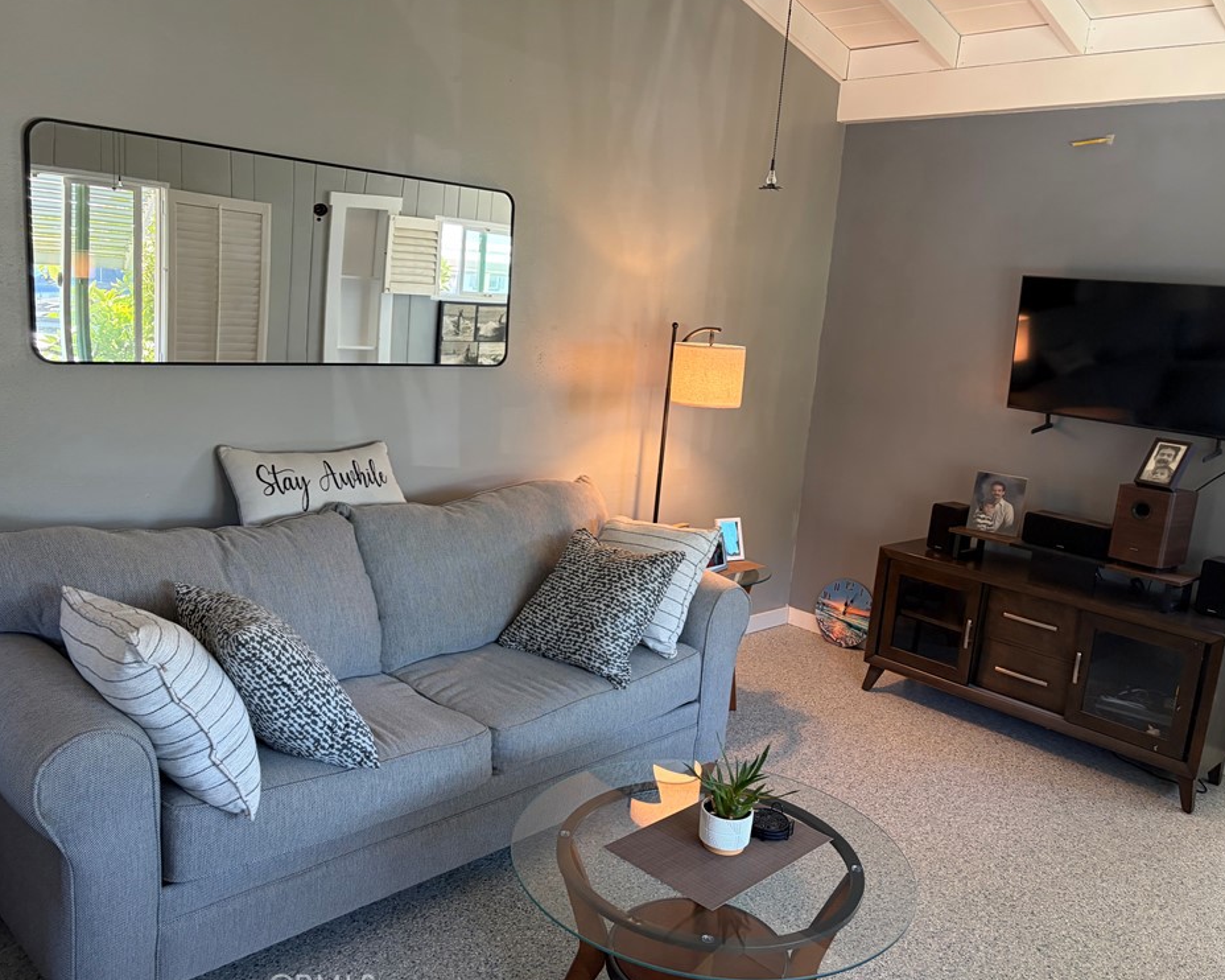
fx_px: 1015
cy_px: 498
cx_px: 652
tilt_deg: -10.5
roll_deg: -4.3
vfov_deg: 51.5
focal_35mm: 28
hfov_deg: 62.2
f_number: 1.6
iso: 200
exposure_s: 1/60
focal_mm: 5.96
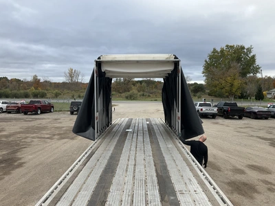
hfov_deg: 61.7
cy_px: 103
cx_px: 138
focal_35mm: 29
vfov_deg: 48.2
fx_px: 230
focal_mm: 3
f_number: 1.8
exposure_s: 1/642
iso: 25
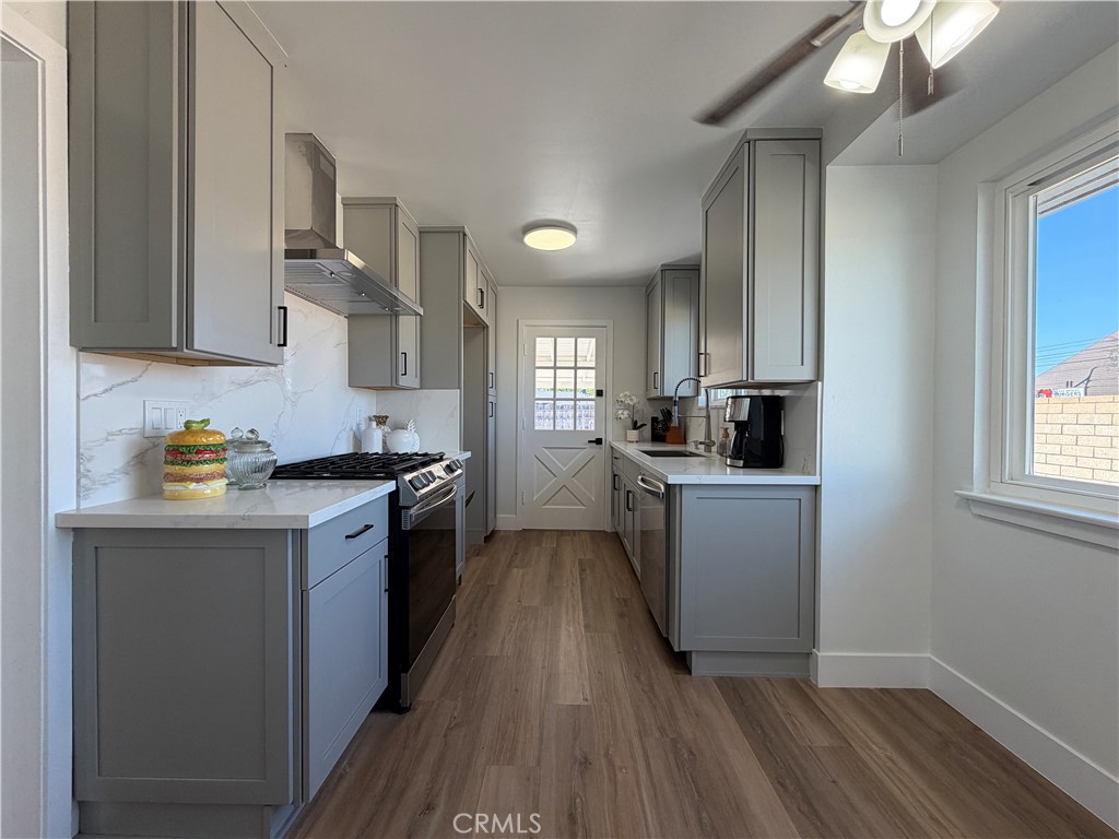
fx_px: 453
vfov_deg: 85.7
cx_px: 560
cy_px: 420
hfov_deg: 102.1
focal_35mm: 14
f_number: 2.2
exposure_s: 1/120
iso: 64
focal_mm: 2.22
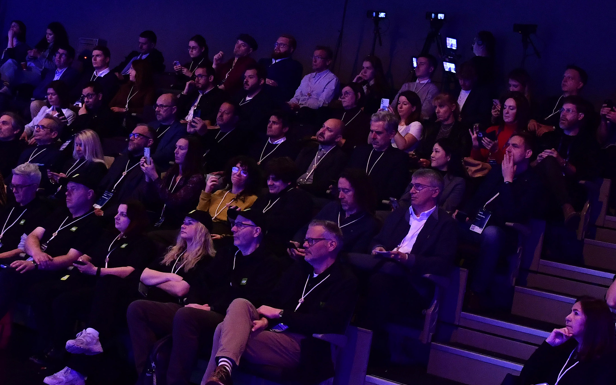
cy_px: 169
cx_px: 359
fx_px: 1041
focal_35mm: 62
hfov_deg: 32.9
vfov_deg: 20.9
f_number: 5.6
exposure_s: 1/40
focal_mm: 20
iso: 3200
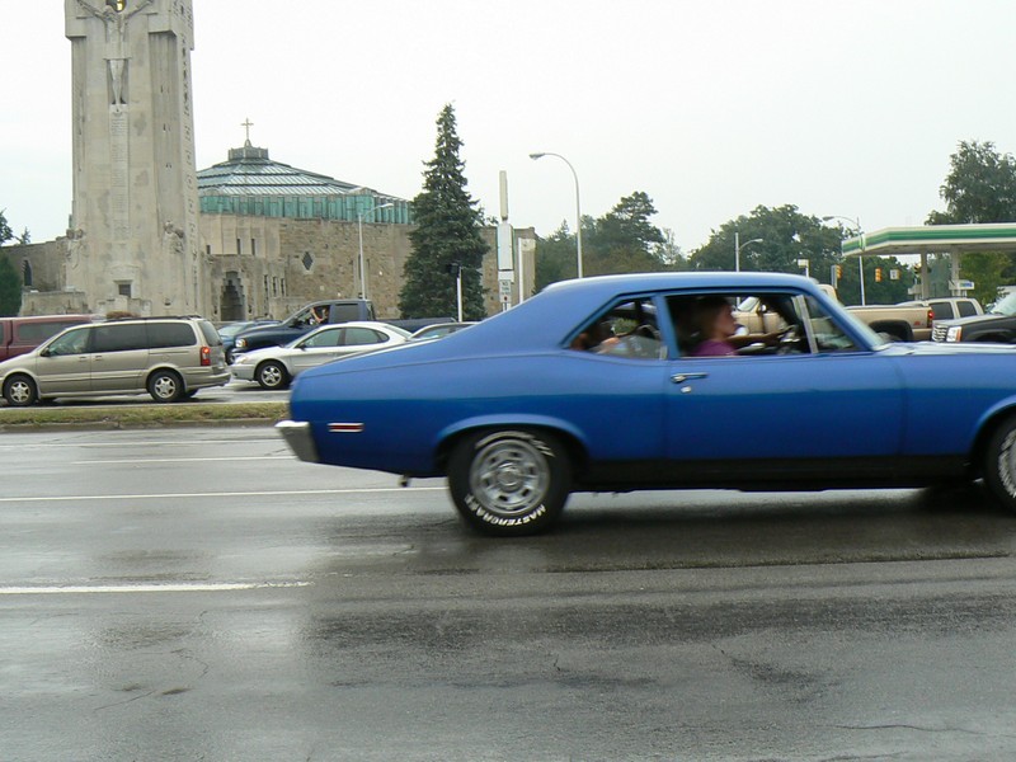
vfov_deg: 32.9
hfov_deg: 42.9
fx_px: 1291
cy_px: 381
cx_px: 508
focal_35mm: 44
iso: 80
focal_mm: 6
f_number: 5.6
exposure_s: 1/160
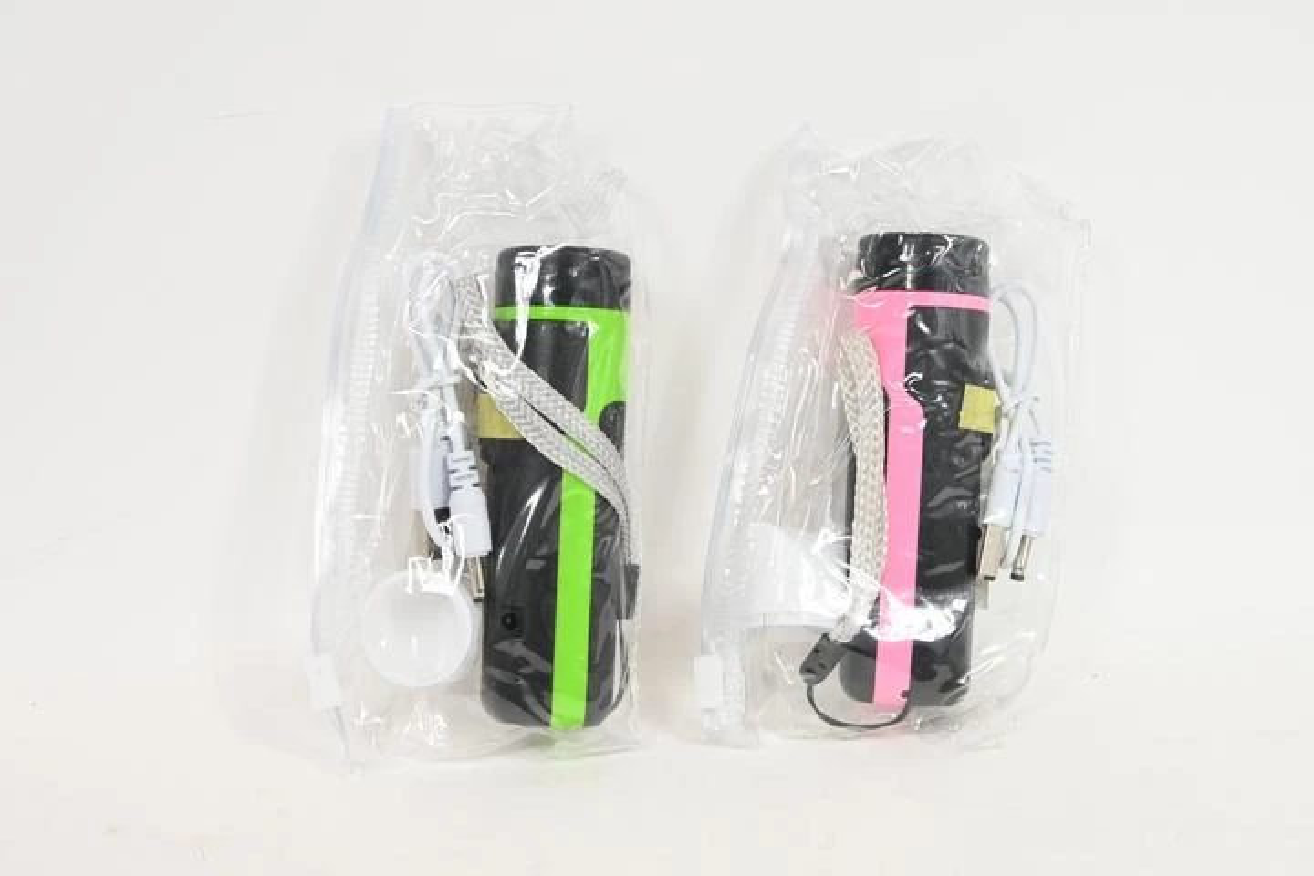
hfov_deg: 28.1
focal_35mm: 72
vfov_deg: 18.9
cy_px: 438
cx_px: 657
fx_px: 2628
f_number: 6
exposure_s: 1/125
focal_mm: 48
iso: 900
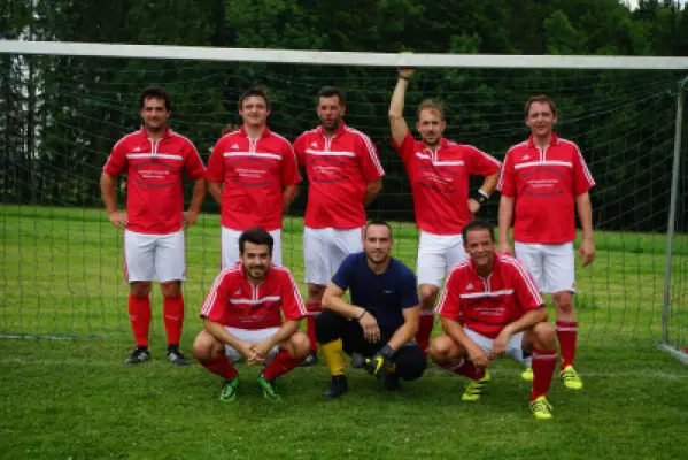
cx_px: 344
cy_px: 230
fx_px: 1185
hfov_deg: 32.4
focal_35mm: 62
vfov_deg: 21.9
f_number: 6.3
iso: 100
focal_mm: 62
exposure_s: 1/100
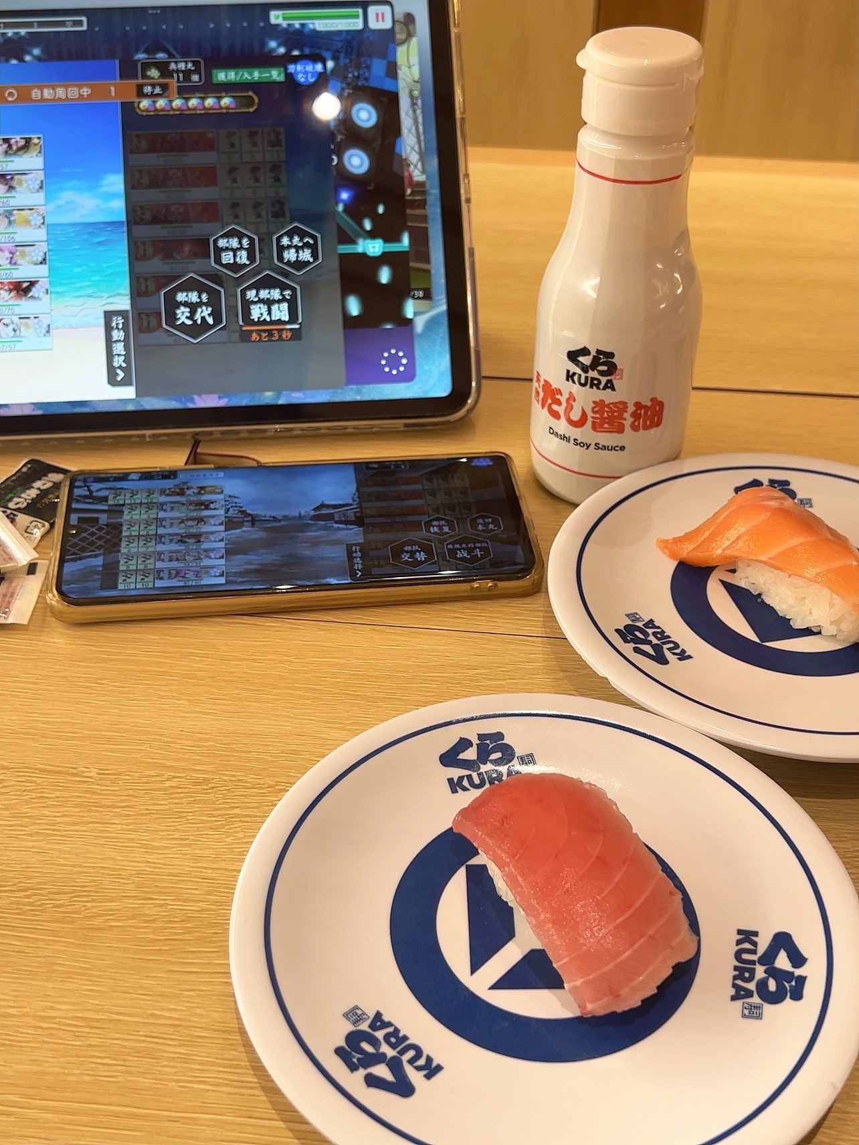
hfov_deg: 34.3
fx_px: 1390
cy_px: 572
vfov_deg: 44.8
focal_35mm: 42
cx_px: 430
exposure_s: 1/100
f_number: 1.5
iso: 50
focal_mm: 5.7
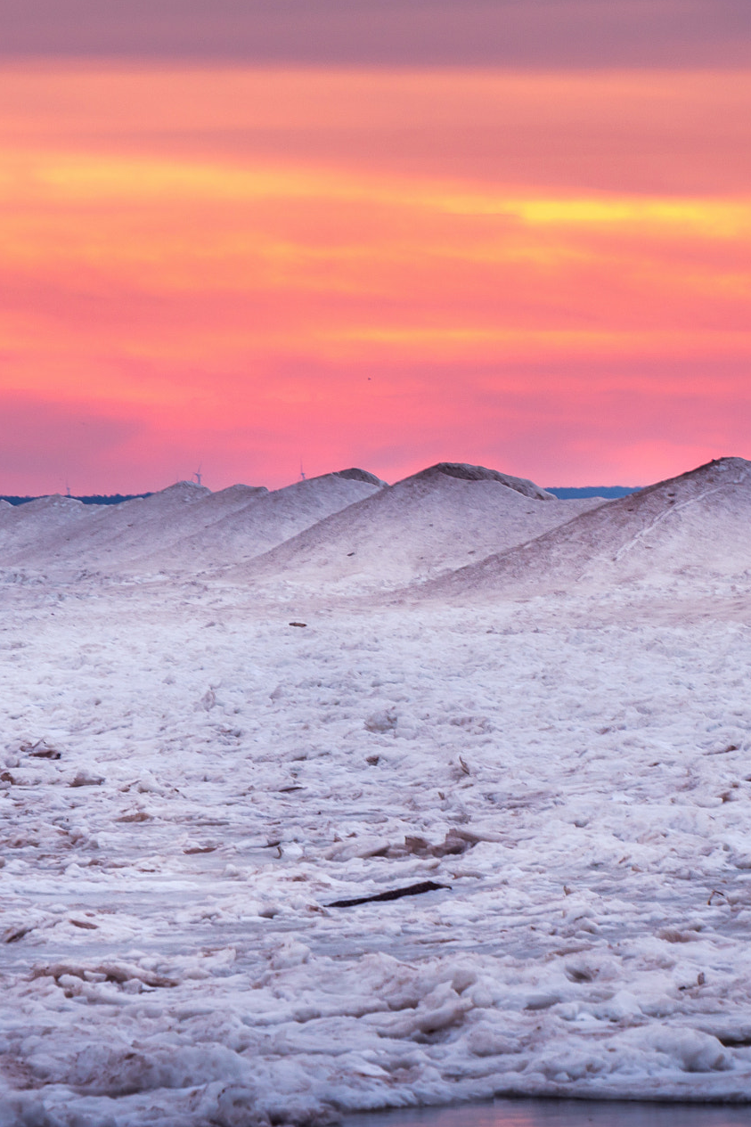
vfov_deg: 6.3
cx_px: 617
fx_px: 10260
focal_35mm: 328
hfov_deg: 4.2
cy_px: 581
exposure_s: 1/15
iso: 100
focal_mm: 135
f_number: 5
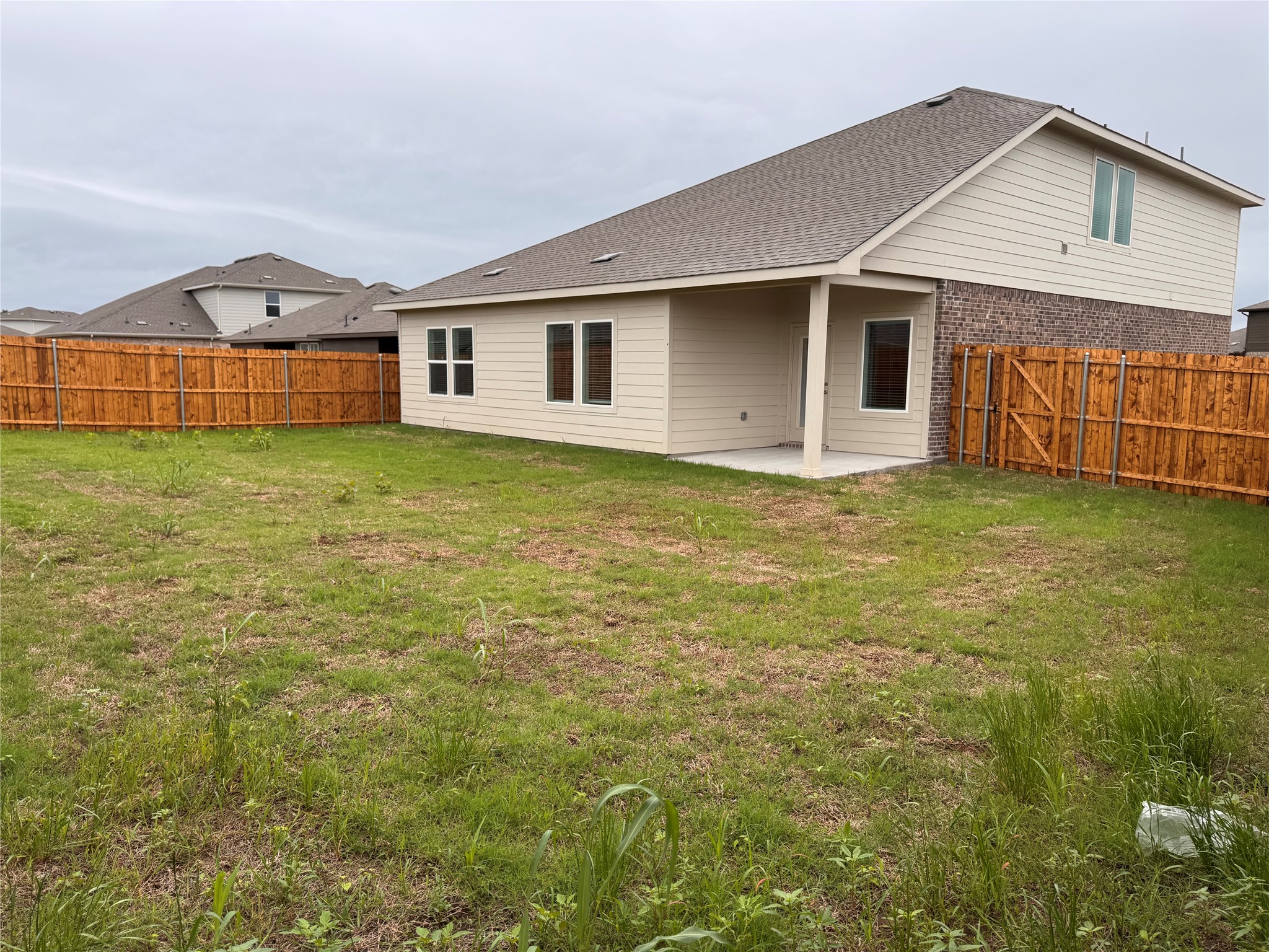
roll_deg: -0.6
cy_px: 476
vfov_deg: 56.8
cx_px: 634
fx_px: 880
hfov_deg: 71.6
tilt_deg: -7.2
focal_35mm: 24
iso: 80
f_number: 1.78
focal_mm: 6.76
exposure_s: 1/853
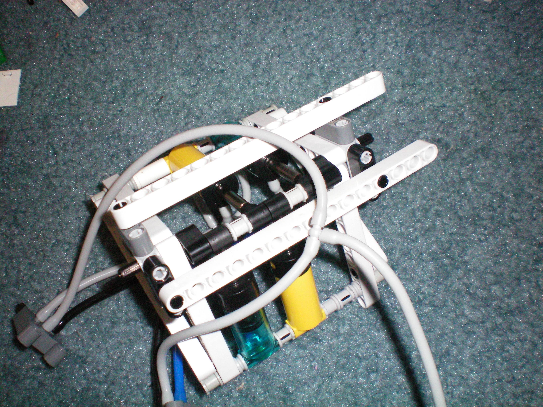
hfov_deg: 49.0
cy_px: 204
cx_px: 272
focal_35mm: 38
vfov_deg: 37.7
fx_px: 596
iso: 400
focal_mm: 6.3
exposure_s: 1/60
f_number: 4.6
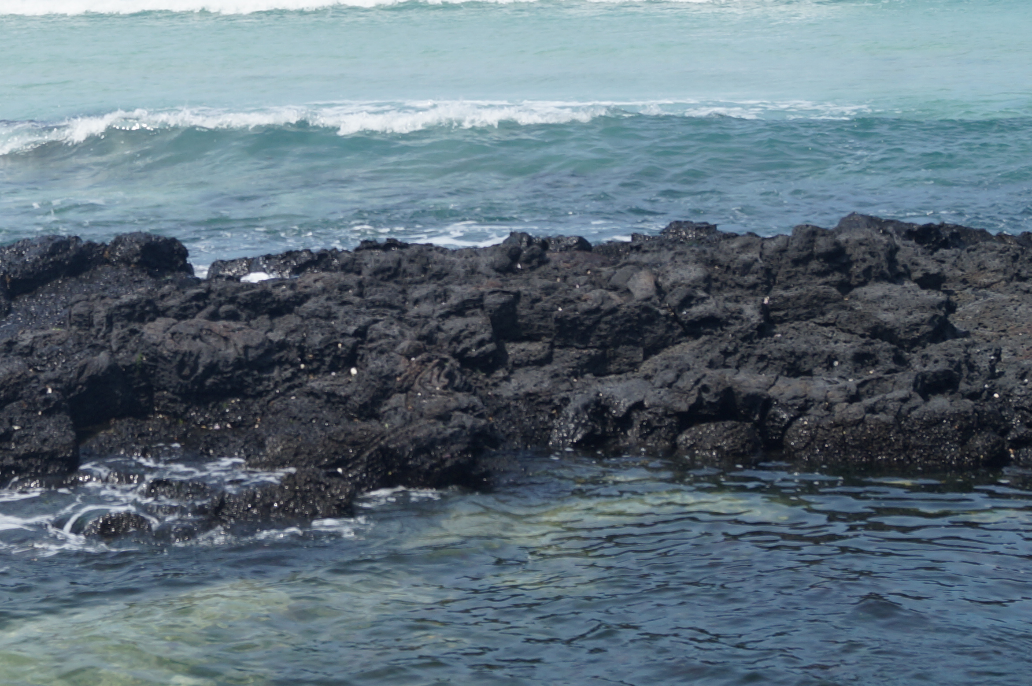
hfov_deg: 18.2
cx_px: 15
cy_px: -31
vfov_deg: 12.3
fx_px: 3151
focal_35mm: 110
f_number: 9
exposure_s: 1/250
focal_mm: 35
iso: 100
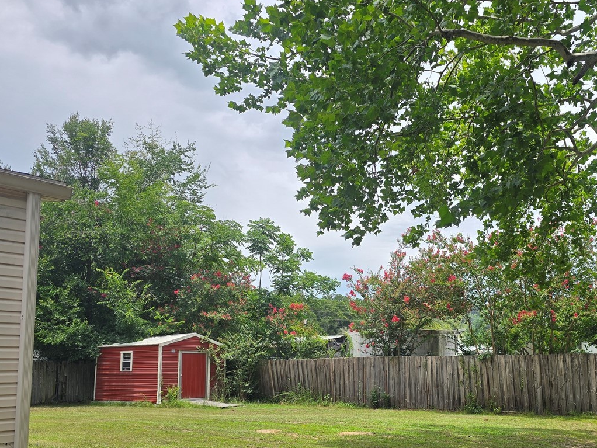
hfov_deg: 50.7
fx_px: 621
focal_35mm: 36
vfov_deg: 39.1
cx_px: 380
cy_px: 307
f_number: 1.7
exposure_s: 1/560
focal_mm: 6.3
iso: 12
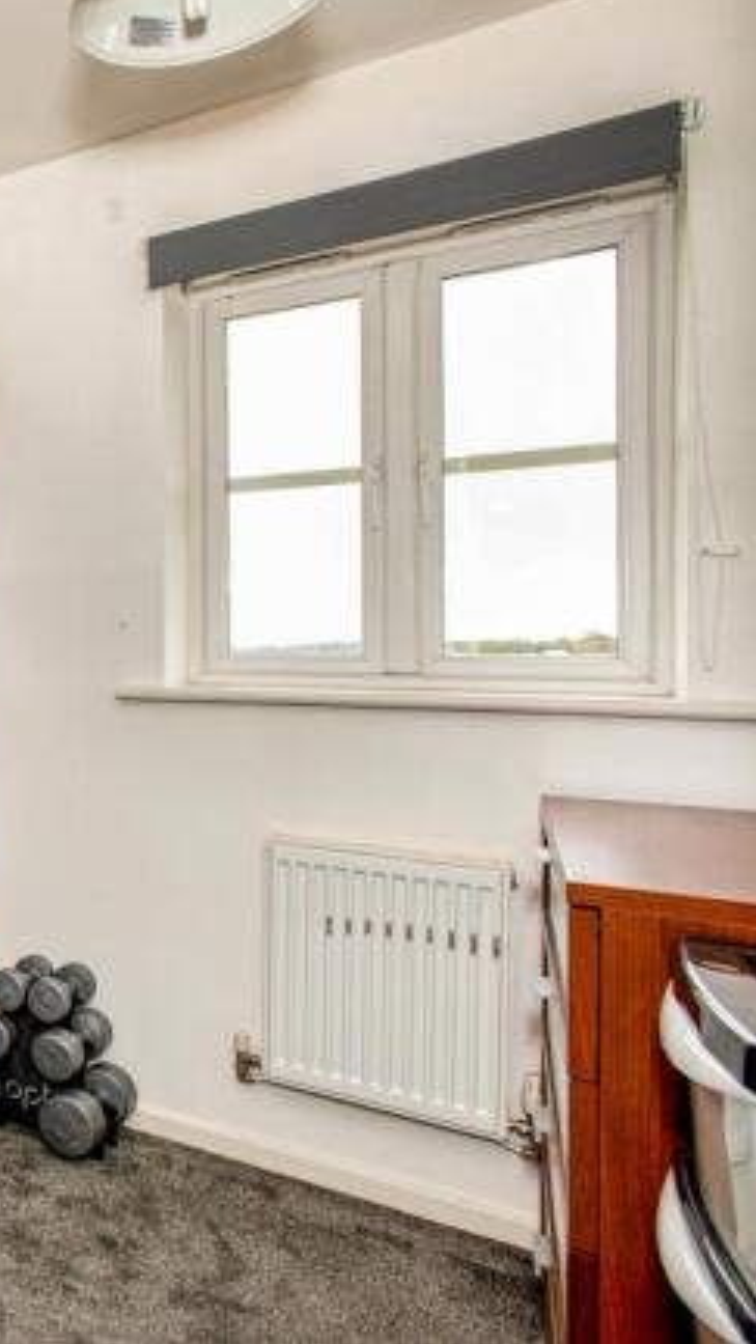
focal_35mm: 27
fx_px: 962
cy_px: 667
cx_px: -260
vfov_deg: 69.9
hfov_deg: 31.4
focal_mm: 17
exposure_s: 1/30
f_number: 8
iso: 400
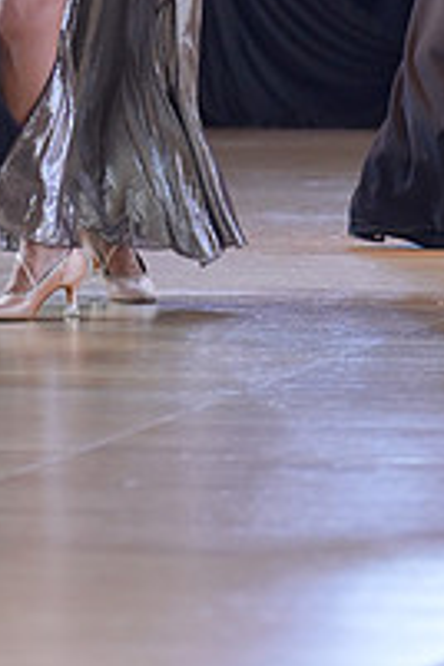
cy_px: -192
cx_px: -48
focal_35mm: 389
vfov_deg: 5.3
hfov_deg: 3.5
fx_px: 7196
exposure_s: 1/500
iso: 800
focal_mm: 90
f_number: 2
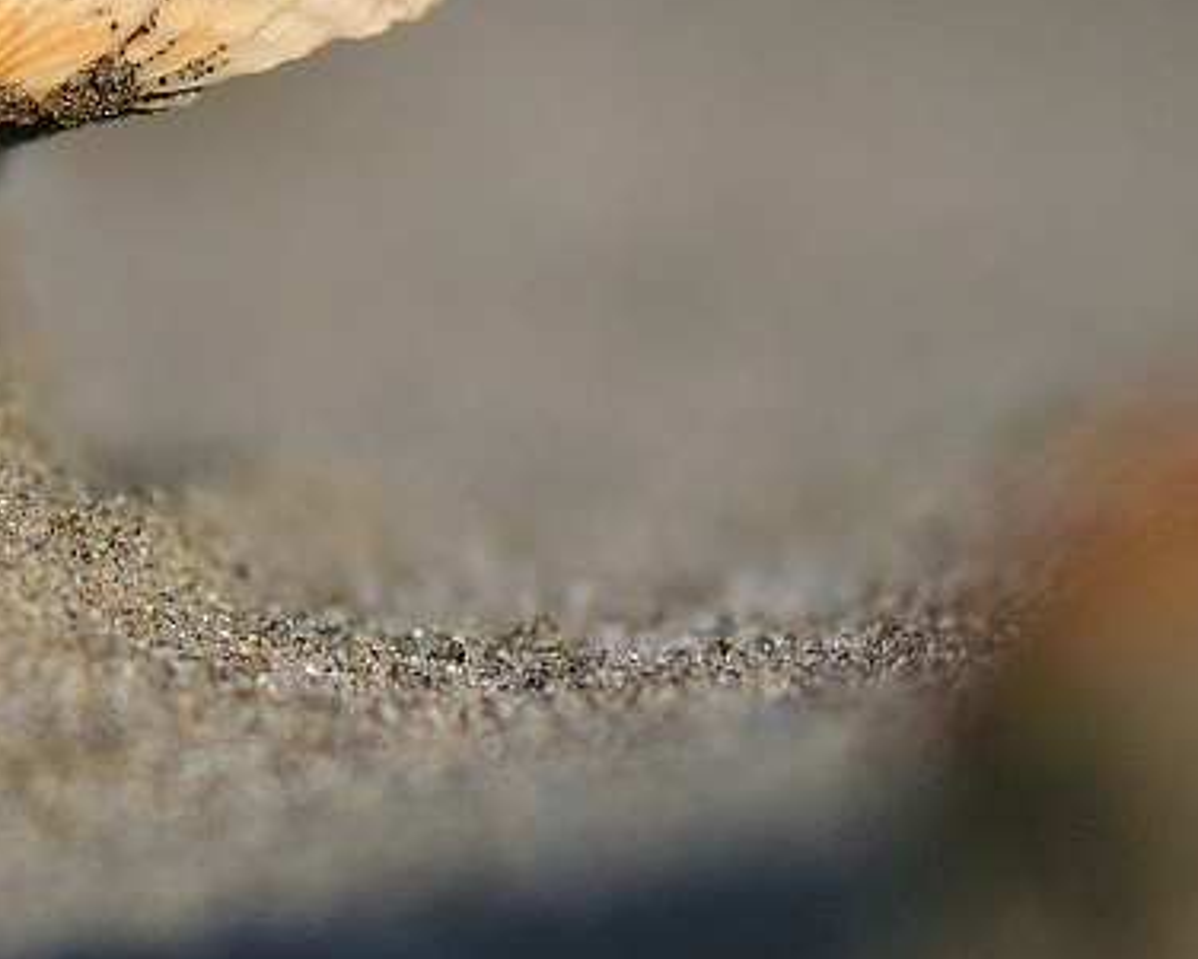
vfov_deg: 3.9
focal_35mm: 393
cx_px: 293
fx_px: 13947
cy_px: 374
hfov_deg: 4.9
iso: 200
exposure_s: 1/4000
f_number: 3
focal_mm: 105
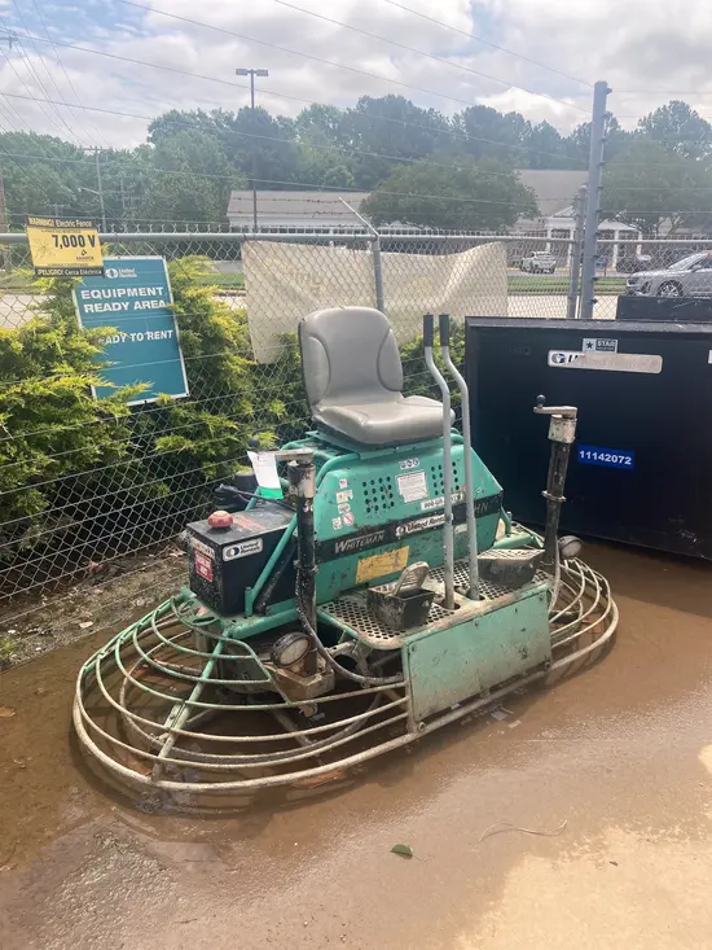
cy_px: 475
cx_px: 356
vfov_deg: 63.4
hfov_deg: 49.8
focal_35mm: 28
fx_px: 768
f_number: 1.8
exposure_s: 1/1389
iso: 20
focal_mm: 3.99
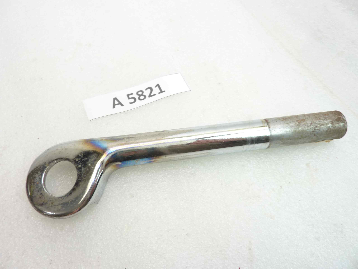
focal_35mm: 25
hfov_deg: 69.4
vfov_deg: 54.9
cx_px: 179
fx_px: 259
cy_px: 134
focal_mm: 4.1
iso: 80
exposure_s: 1/20
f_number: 3.3
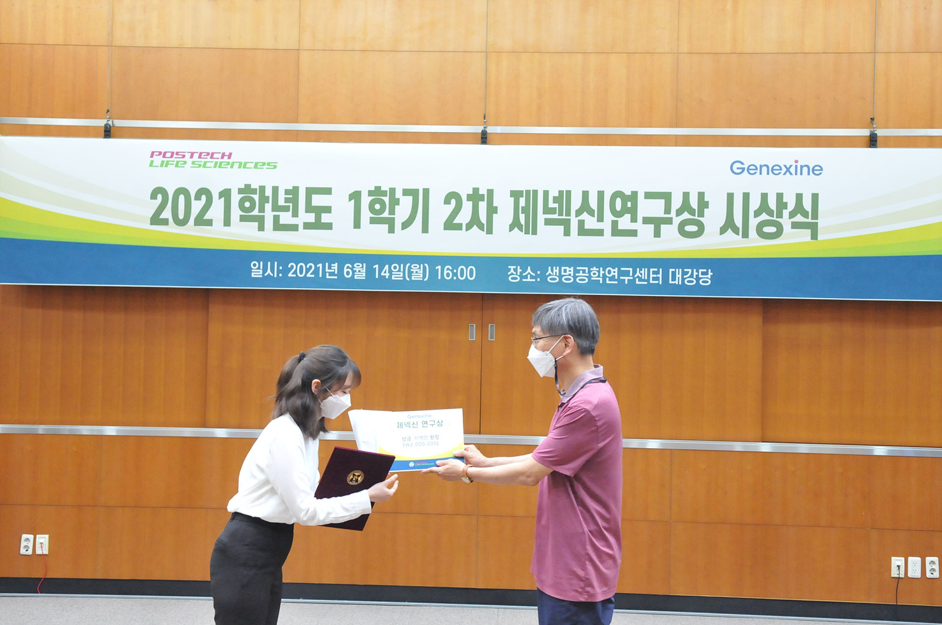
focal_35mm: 45
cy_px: 312
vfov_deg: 29.8
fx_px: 1176
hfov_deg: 43.7
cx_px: 471
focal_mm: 30
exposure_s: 1/60
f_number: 4
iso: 3200
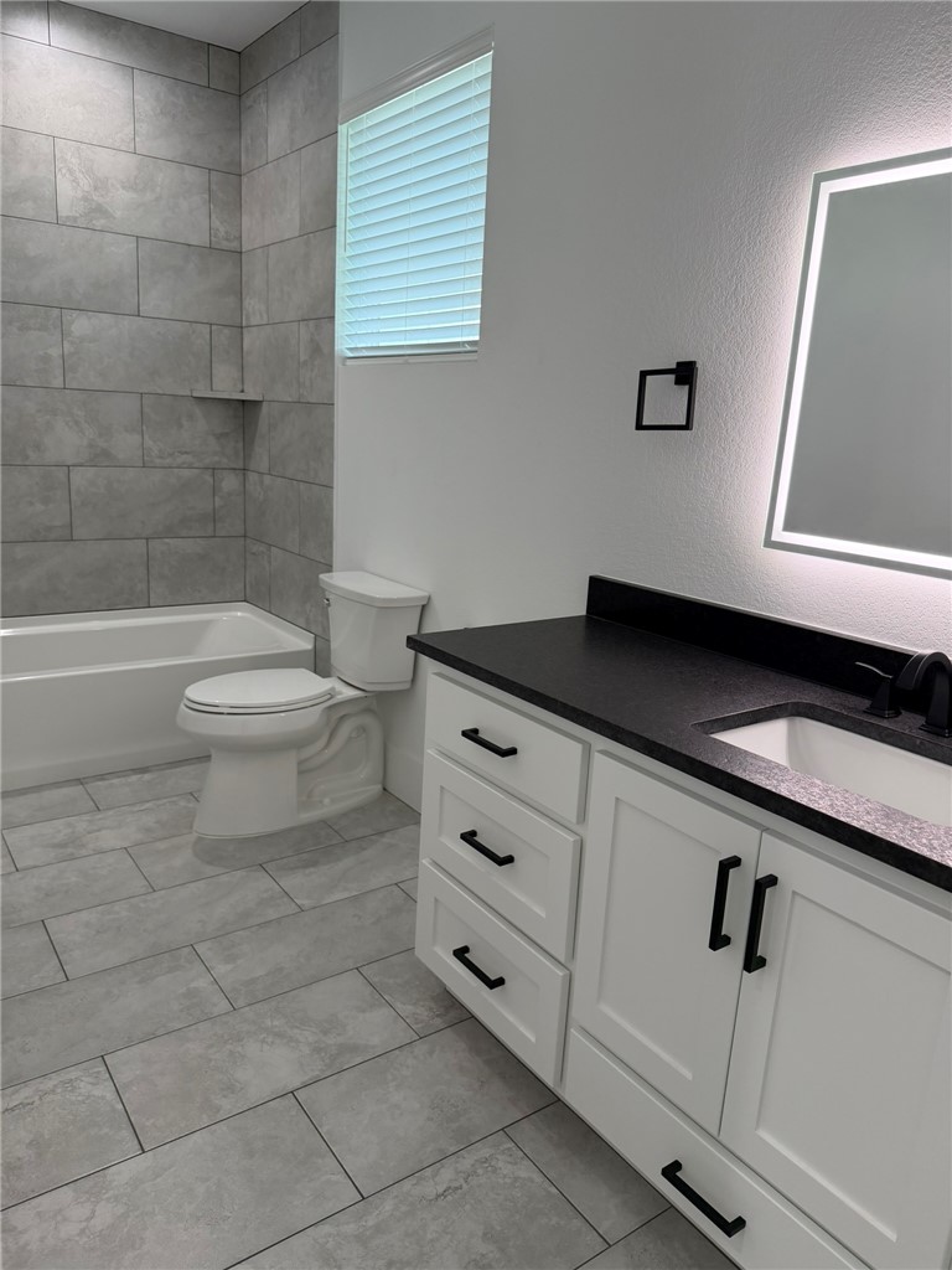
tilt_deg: -14.0
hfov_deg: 56.8
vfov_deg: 71.6
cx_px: 476
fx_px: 880
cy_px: 635
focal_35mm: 24
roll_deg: -3.2
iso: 200
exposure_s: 1/172
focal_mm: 6.76
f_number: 1.78
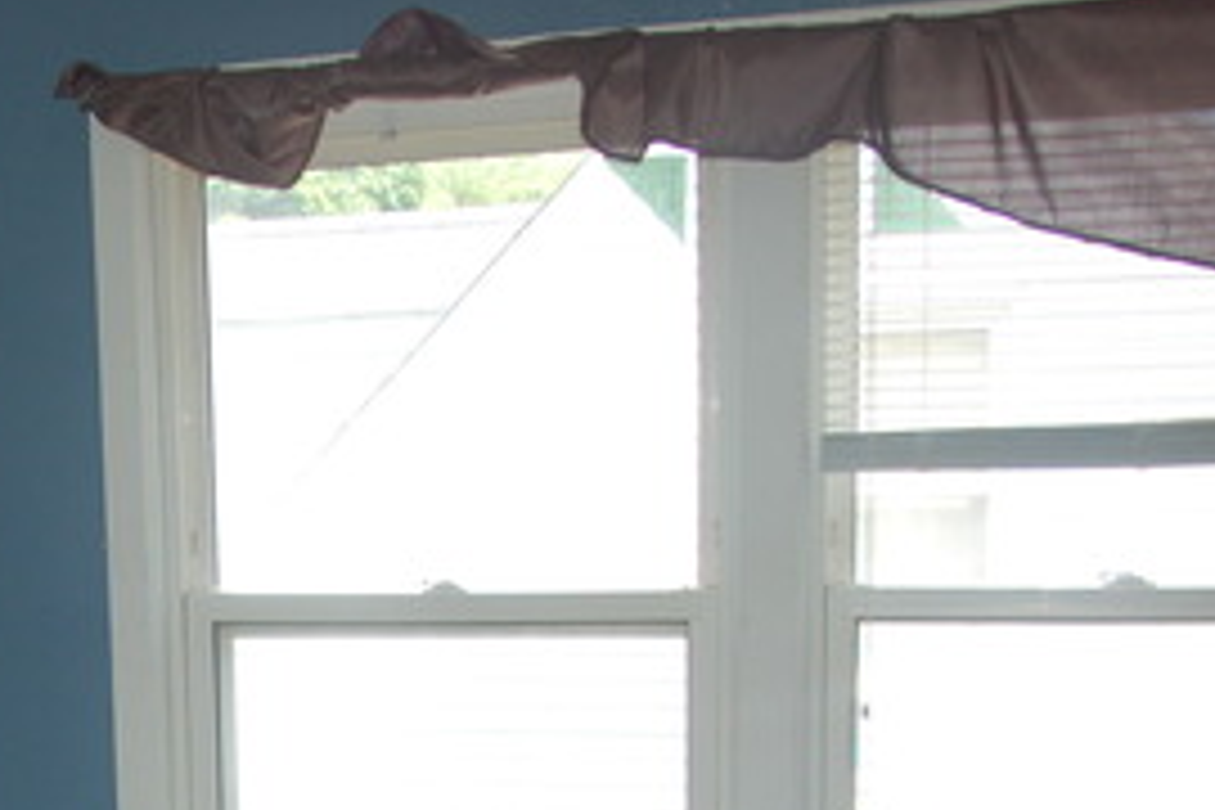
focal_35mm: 64
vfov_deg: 20.3
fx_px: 2160
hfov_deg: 29.8
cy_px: 896
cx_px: 76
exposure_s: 1/200
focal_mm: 18
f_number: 3.8
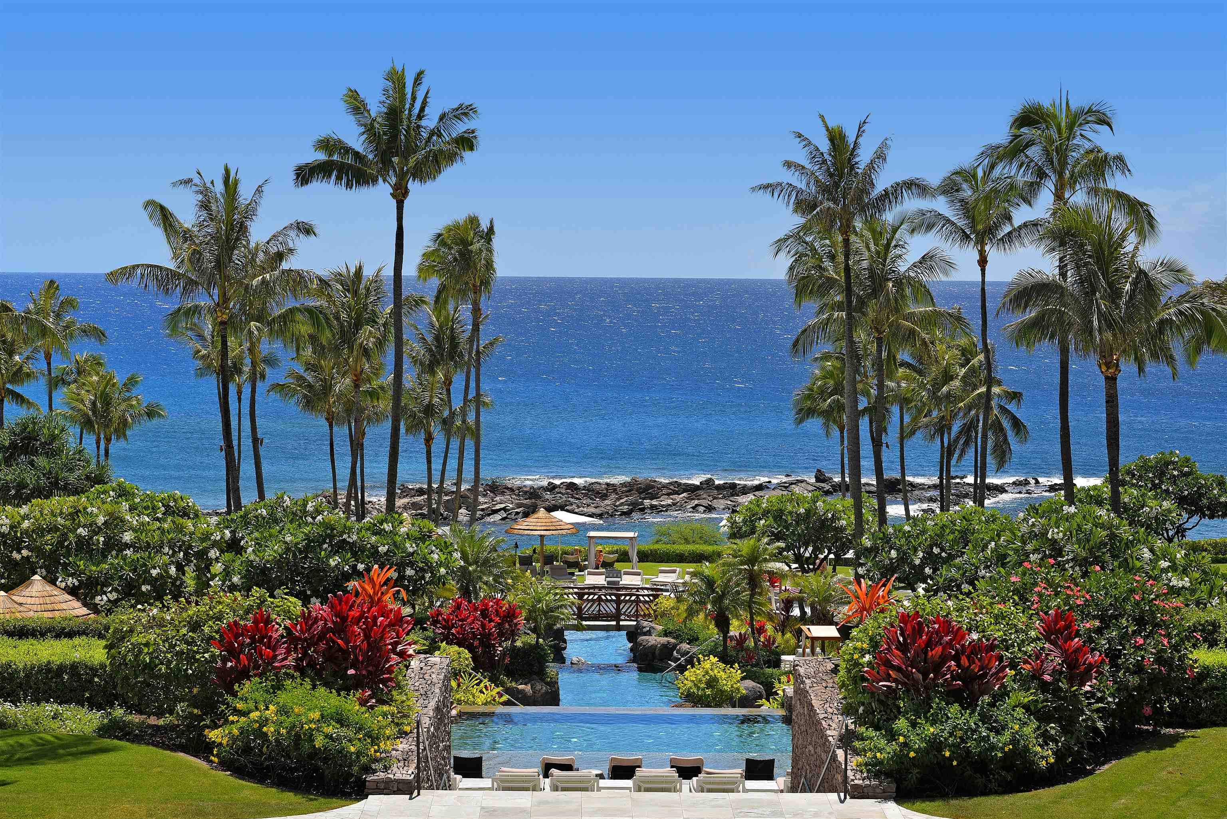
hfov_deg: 26.0
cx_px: 614
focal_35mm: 78
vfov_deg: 17.5
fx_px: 2659
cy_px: 410
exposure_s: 1/200
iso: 100
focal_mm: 78
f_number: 11
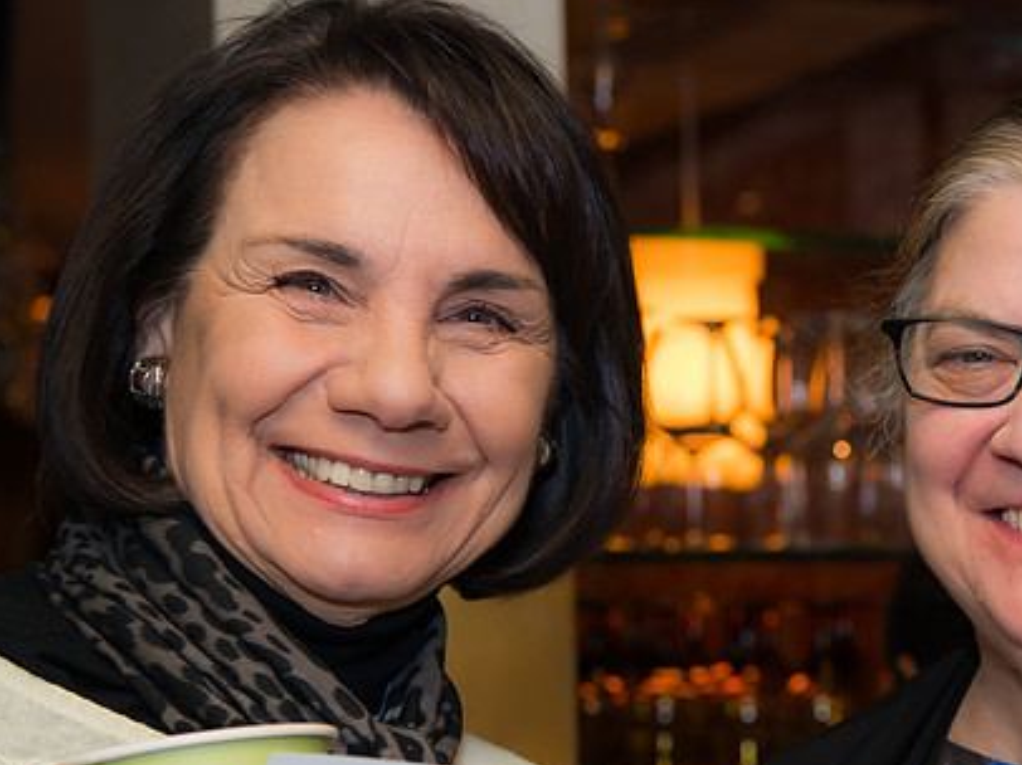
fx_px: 3305
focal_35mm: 112
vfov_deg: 13.2
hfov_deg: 17.2
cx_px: 1016
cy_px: 587
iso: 500
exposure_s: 1/60
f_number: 5
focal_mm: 55
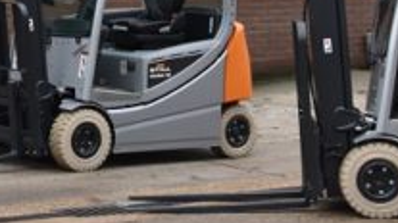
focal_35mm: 175
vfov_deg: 6.9
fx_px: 1845
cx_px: -38
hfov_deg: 12.1
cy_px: -59
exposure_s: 1/200
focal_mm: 30
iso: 800
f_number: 7.1
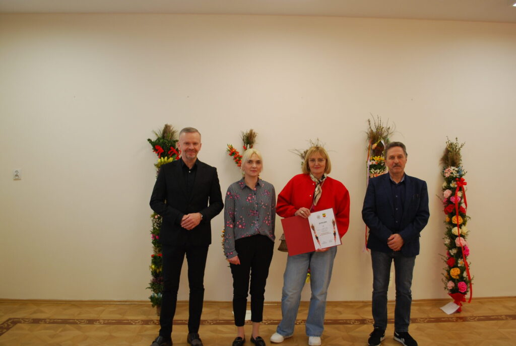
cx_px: 258
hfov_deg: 57.1
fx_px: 474
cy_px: 173
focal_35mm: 33
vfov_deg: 40.1
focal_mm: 22
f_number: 4
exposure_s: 1/30
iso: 280
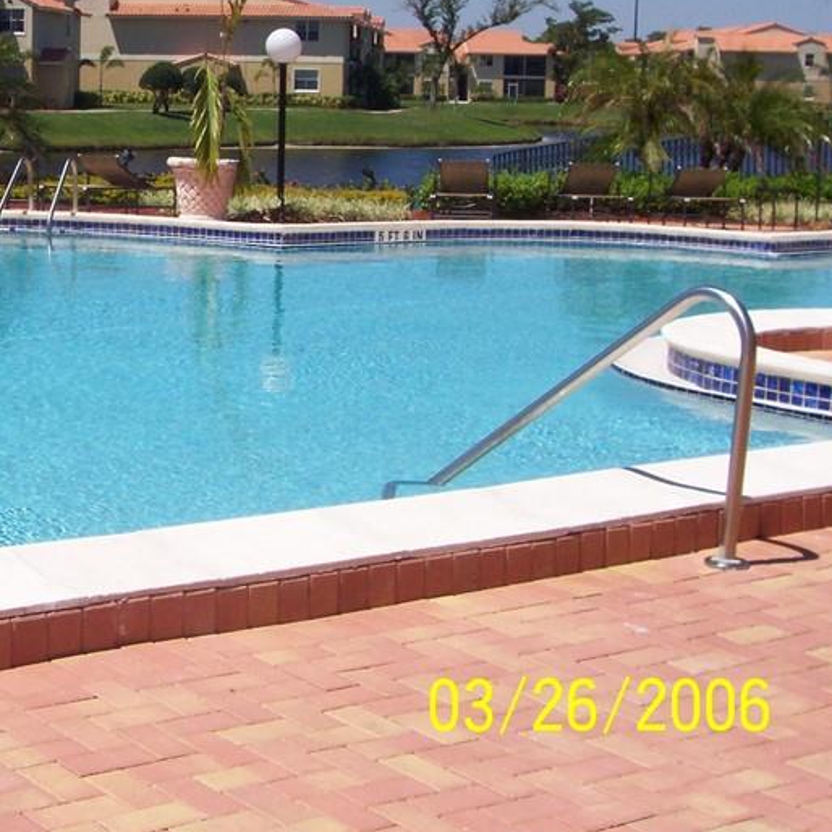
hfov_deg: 22.6
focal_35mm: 74
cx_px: 26
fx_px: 2012
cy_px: 249
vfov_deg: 23.2
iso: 80
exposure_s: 1/770
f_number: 5.6
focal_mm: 7
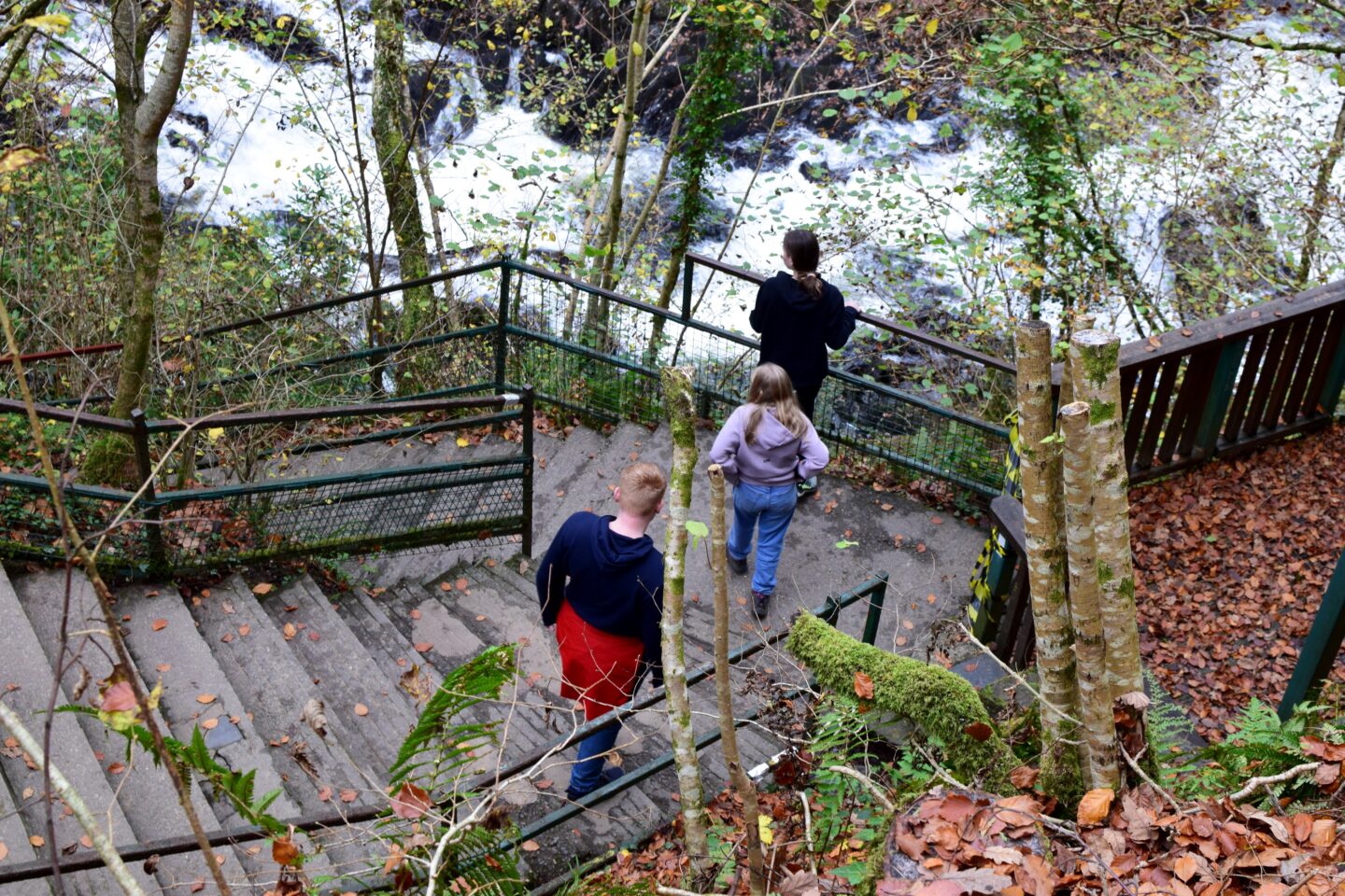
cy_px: 448
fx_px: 1961
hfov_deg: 37.9
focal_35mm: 52
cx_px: 672
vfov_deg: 25.8
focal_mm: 35
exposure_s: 1/60
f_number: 8
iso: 560
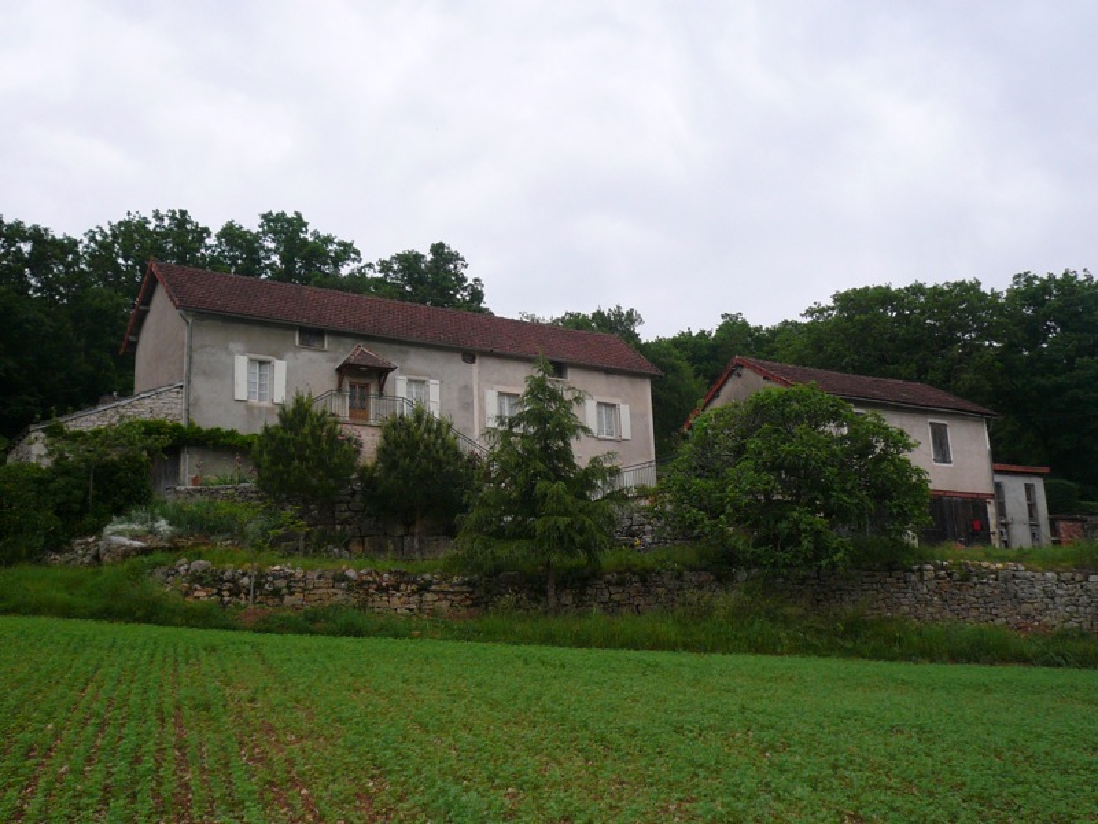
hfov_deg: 52.6
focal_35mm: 35
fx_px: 1110
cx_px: 549
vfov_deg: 40.7
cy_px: 412
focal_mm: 4.7
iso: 100
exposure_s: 1/400
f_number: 2.8
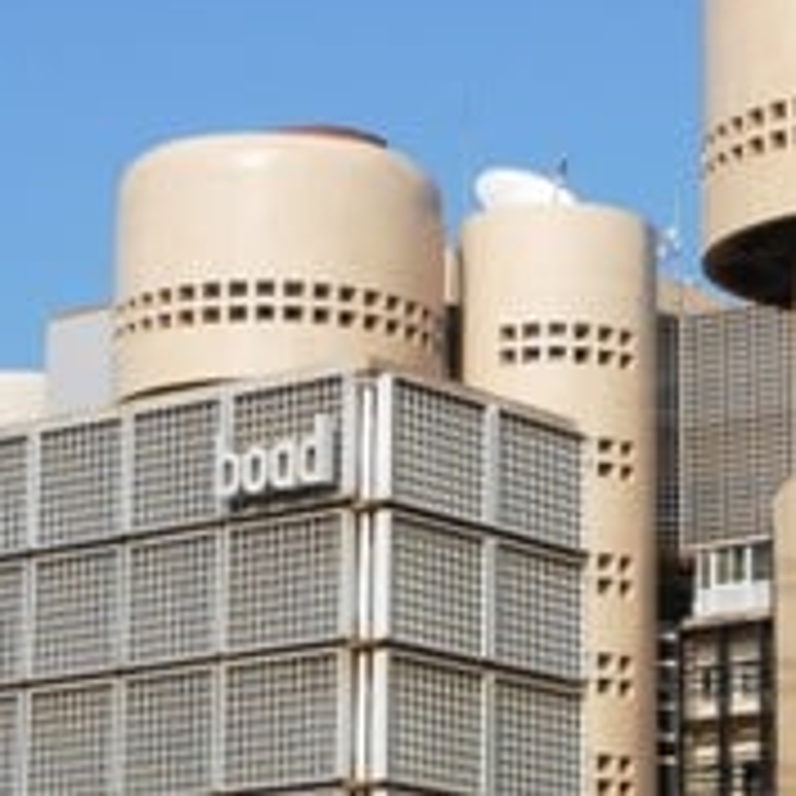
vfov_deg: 13.0
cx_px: 747
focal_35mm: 134
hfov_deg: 12.9
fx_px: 3486
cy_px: 585
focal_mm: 10.9
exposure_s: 1/1250
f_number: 4.5
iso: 160
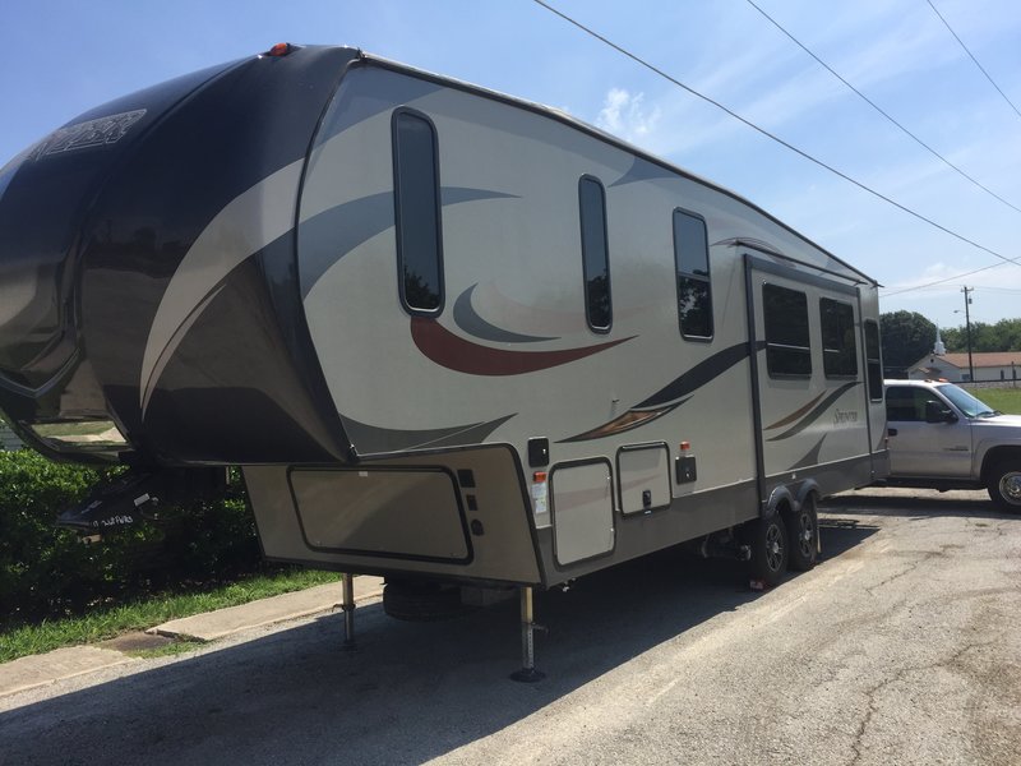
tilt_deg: +0.9
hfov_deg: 61.7
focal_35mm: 29
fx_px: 855
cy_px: 383
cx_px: 510
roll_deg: +2.7
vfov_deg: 48.2
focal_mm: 4.15
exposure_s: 1/2198
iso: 32
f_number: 2.2
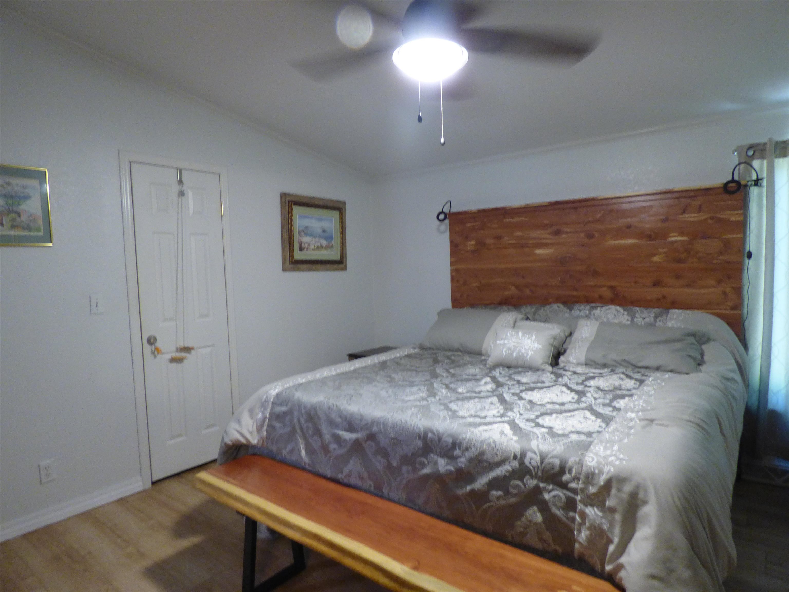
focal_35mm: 20
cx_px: 394
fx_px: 456
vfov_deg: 66.0
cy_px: 296
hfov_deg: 81.7
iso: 400
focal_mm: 3.58
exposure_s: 1/25
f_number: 2.8
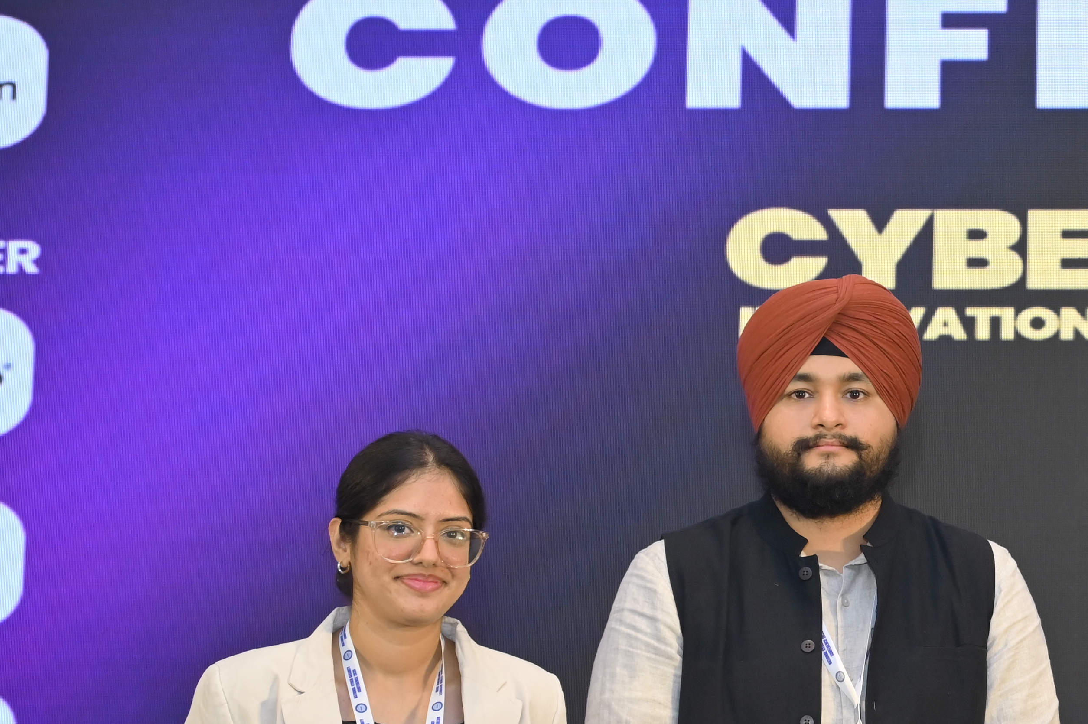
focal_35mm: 106
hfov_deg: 18.4
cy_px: 594
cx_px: 1245
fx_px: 3201
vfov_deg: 12.8
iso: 800
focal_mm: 44
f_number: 5
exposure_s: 1/160
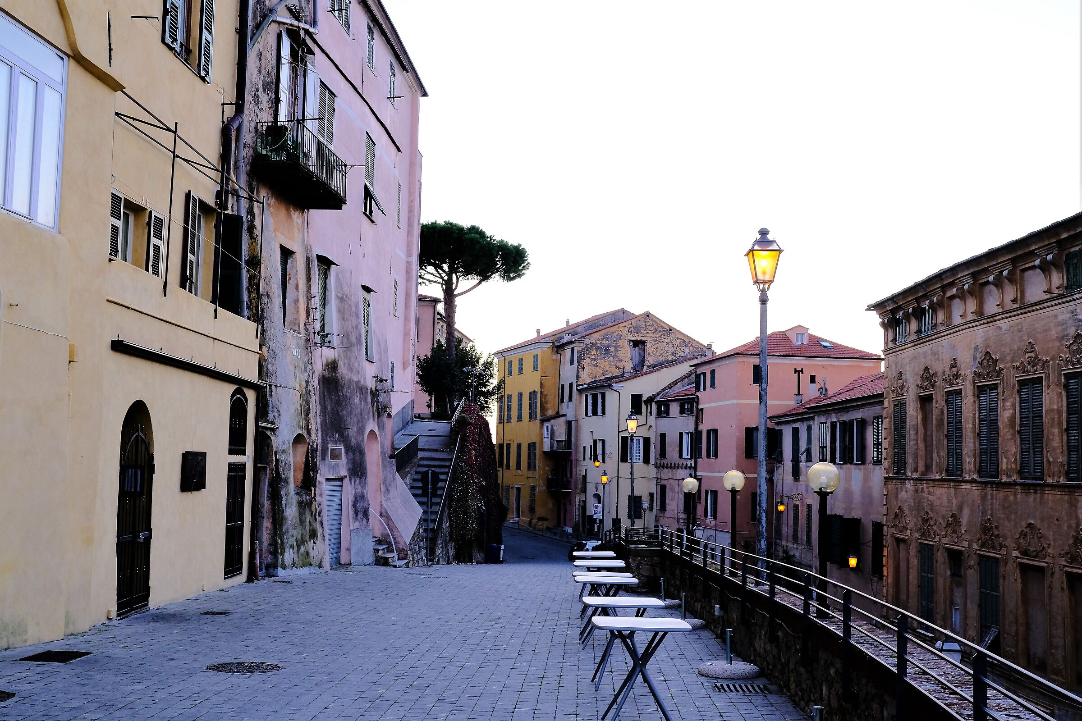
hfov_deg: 54.4
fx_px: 1052
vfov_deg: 37.9
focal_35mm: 35
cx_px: 541
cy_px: 360
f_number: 5.6
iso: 1600
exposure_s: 1/60
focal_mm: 23
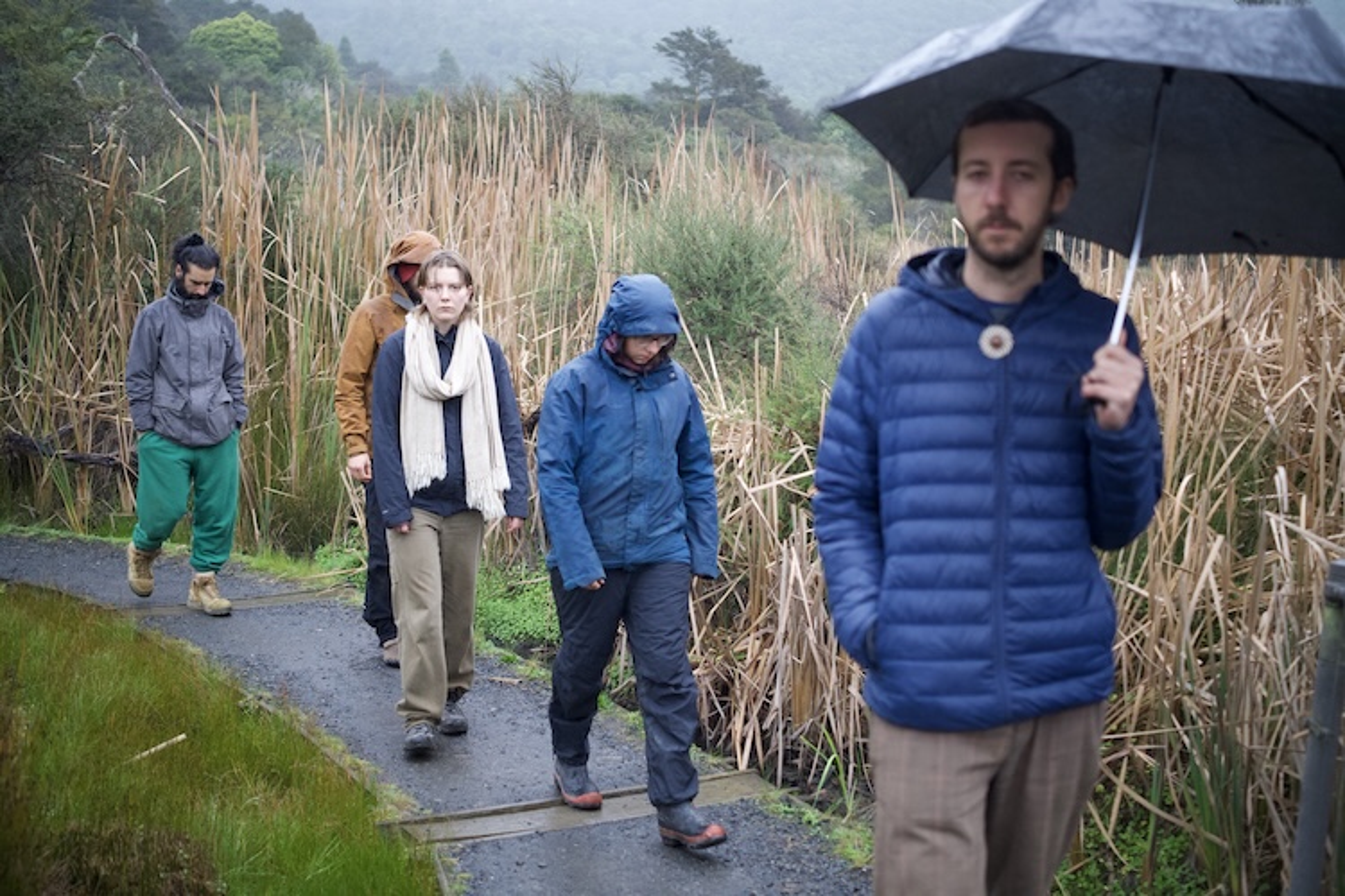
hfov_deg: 51.3
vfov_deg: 35.5
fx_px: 1401
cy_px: 448
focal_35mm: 38
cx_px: 672
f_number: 1.7
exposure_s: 1/800
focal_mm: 25
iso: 1000
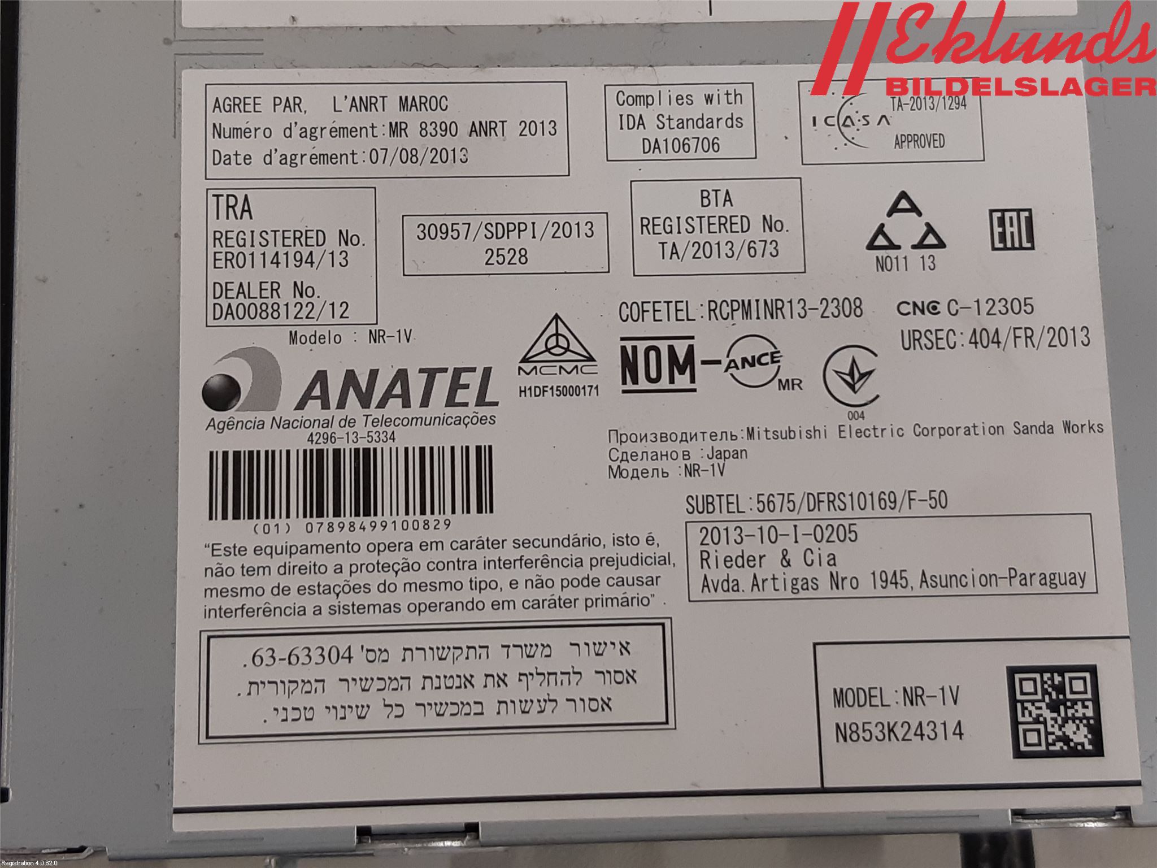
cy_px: 434
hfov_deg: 67.3
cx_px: 578
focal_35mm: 26
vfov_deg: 53.1
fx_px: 869
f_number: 1.7
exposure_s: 1/50
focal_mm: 3.93
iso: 100
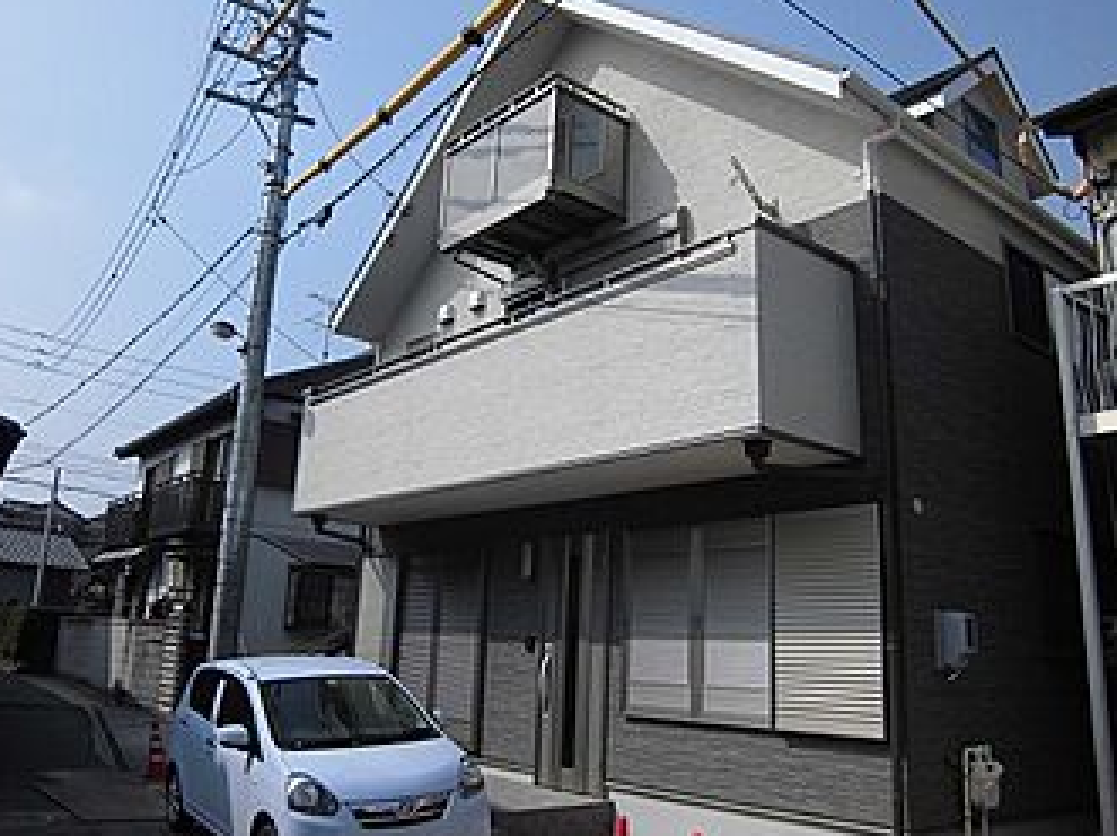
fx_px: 935
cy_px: 393
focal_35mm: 29
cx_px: 535
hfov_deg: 61.7
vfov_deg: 48.1
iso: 100
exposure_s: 1/320
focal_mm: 4.7
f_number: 7.9
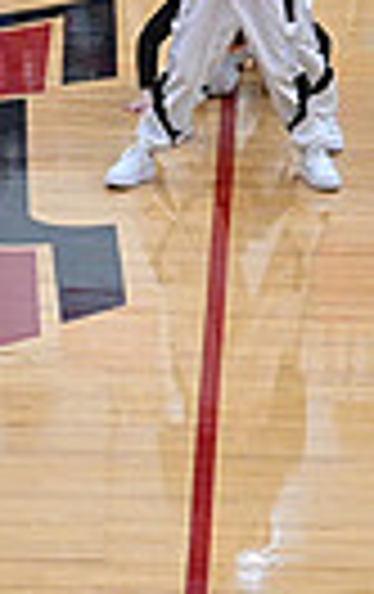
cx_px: -753
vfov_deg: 5.7
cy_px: -25
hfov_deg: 3.5
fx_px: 5959
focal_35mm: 367
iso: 4000
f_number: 4
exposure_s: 1/320
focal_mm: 82
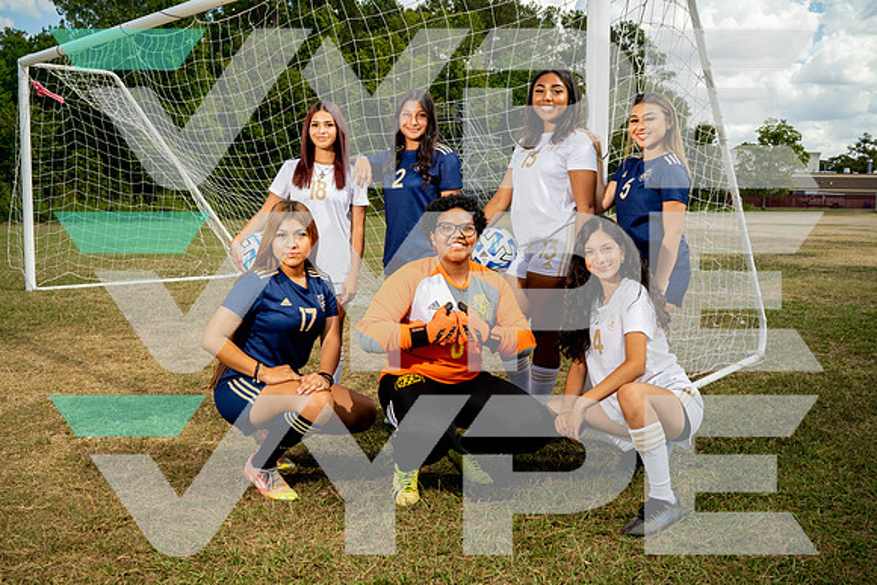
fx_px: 853
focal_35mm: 35
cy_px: 292
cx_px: 438
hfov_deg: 54.4
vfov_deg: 37.9
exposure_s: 1/250
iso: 100
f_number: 8
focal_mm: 35
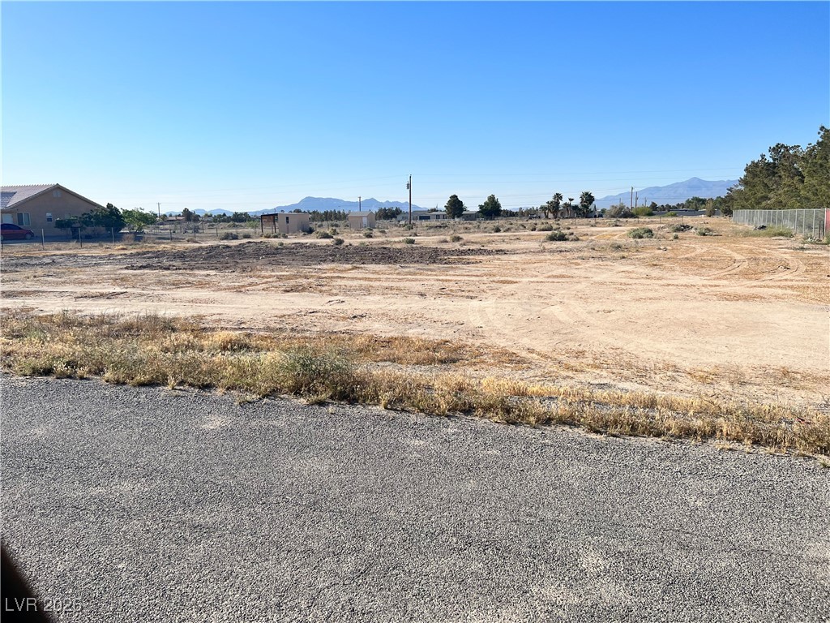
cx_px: 415
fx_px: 623
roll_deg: +0.5
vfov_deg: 53.1
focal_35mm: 26
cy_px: 312
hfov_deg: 67.3
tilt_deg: -8.4
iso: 50
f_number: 1.5
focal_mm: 5.7
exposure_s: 1/5882
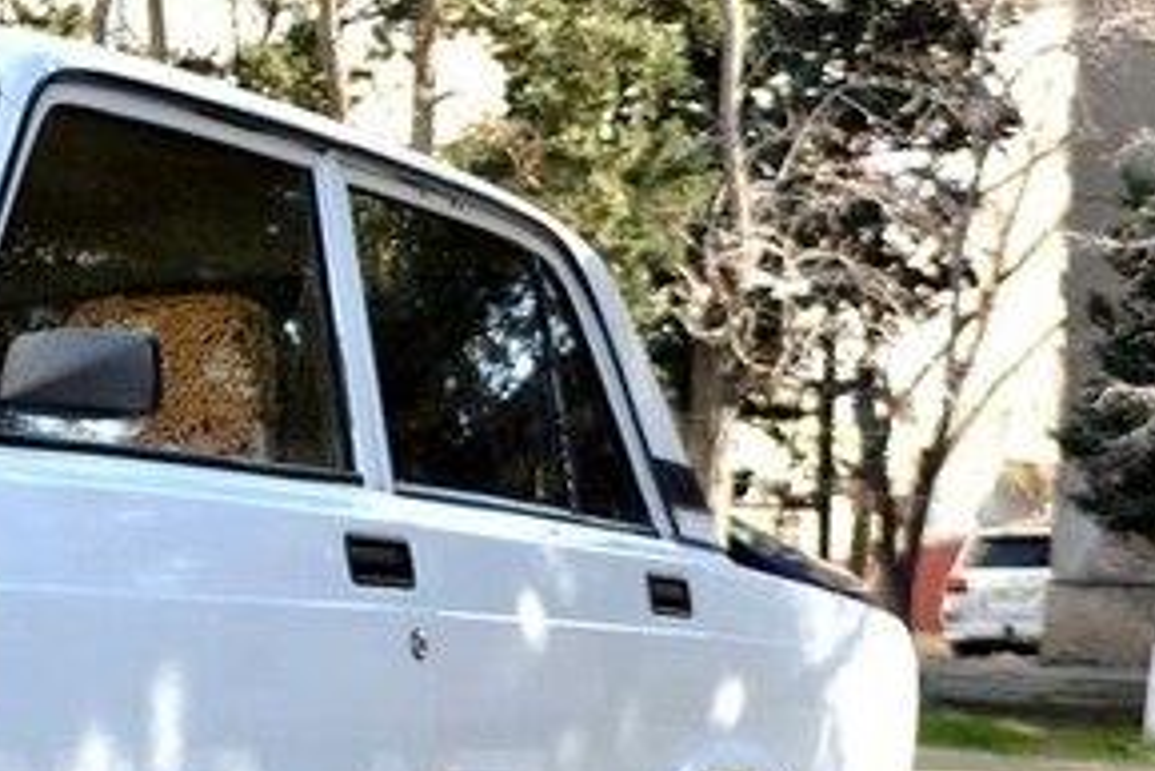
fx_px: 2857
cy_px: 811
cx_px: 136
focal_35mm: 89
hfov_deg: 22.4
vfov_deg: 15.1
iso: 200
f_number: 7.1
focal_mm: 26
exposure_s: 1/200
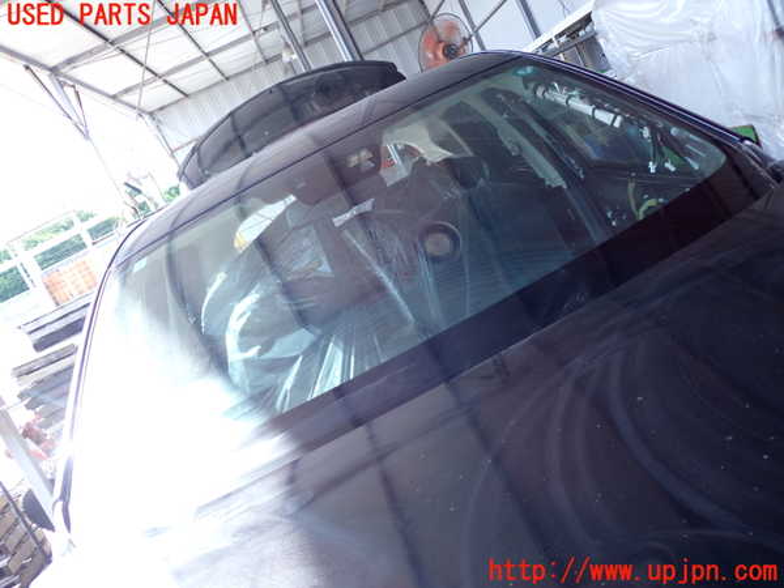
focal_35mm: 36
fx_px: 815
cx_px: 392
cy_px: 294
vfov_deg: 39.7
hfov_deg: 51.4
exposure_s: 1/125
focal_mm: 6.37
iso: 100
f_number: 2.5
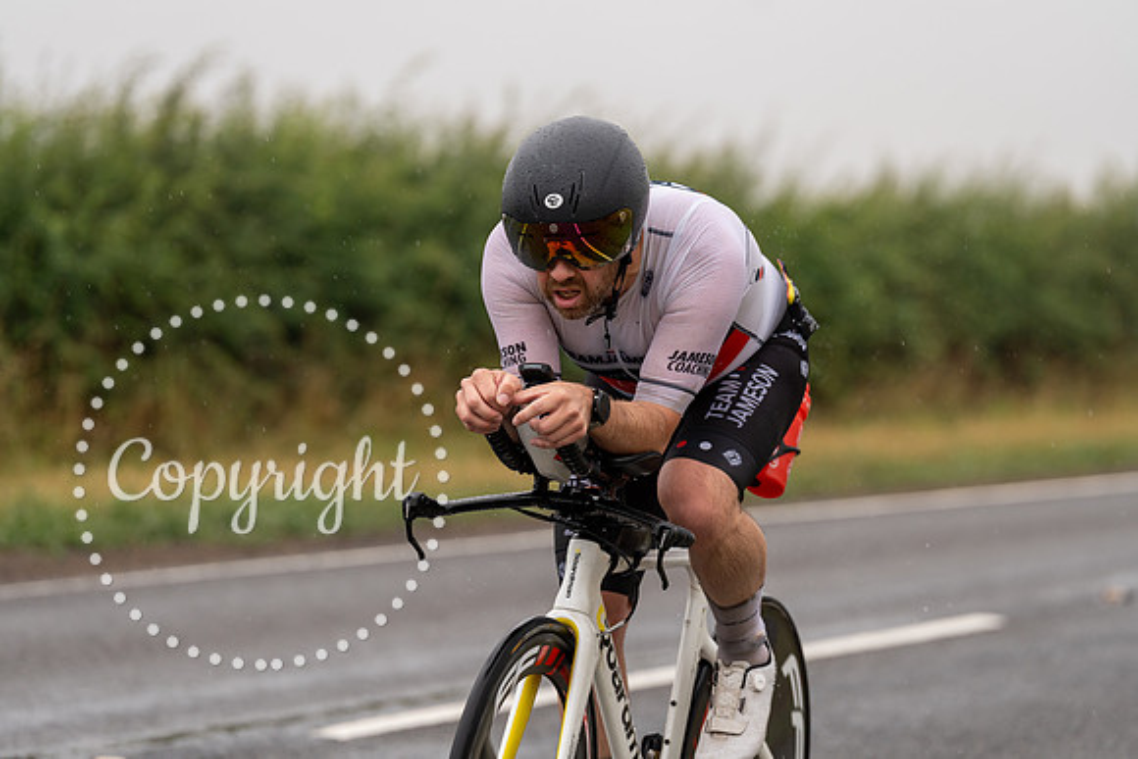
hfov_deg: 10.9
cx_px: 569
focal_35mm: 188
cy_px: 380
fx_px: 5944
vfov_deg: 7.3
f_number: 4
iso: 100
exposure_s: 1/1000
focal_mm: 188
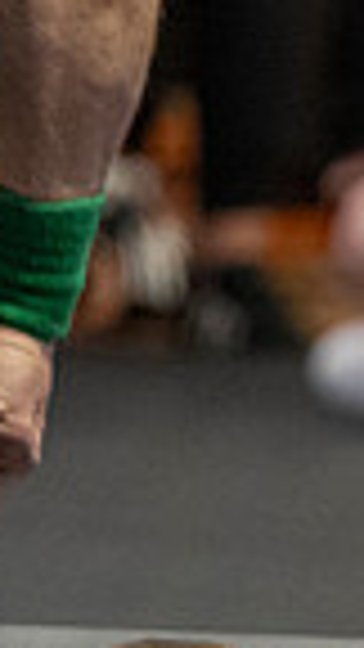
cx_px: 981
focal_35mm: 1128
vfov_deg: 1.9
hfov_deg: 1.1
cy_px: 1512
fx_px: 19355
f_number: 2.8
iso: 3200
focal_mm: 150
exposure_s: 1/1000
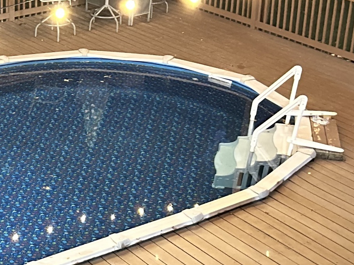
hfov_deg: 21.2
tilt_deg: -25.1
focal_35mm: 88
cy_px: 140
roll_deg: +0.4
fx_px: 900
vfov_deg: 16.8
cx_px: -25
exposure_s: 1/15
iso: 6400
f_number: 1.5
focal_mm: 5.7
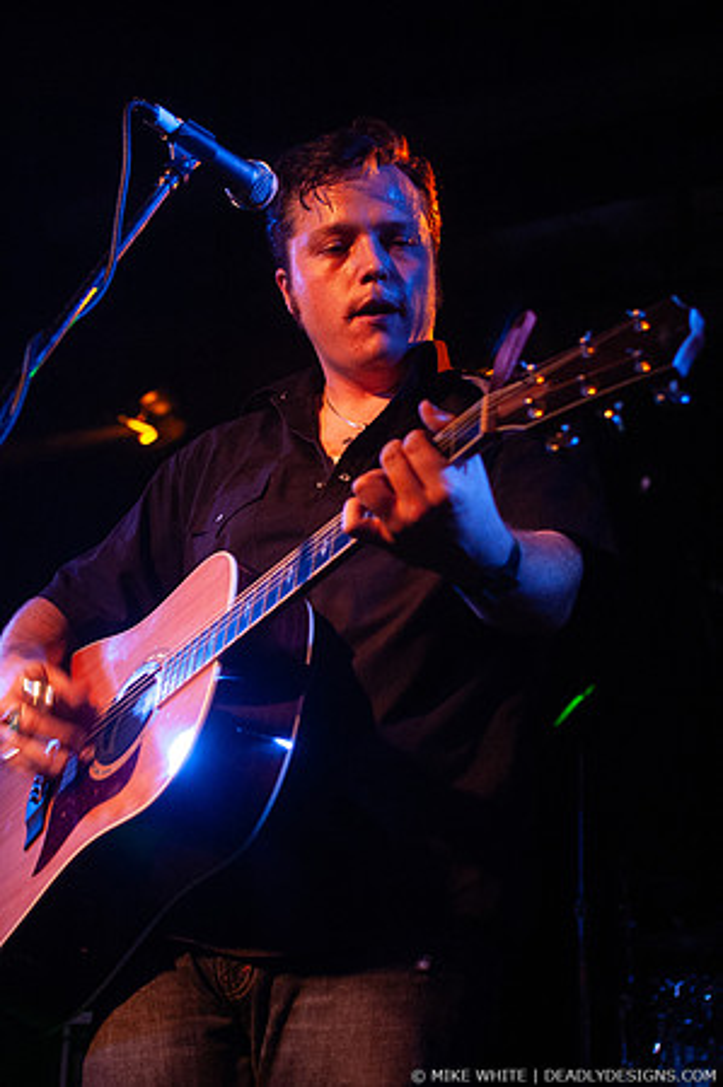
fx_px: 1812
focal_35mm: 60
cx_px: 362
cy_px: 544
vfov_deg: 33.4
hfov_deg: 22.6
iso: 800
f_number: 2.8
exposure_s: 1/60
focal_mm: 40
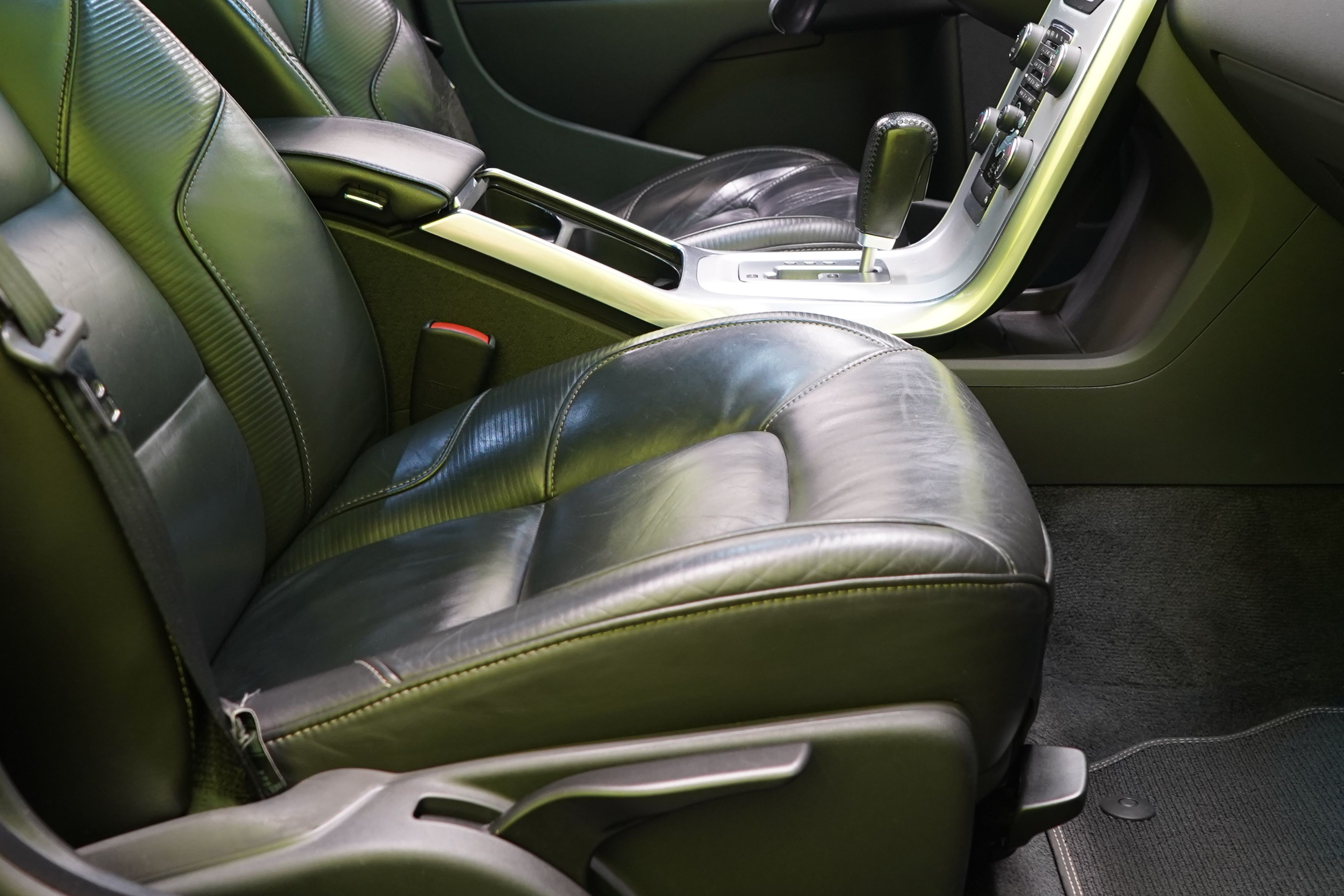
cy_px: 195
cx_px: 733
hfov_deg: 40.3
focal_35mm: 49
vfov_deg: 27.1
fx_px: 1829
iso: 1250
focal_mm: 28
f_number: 5
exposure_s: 1/15
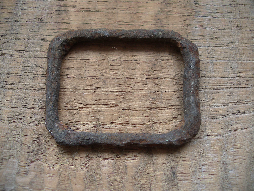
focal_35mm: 37
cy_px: 96
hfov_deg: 50.1
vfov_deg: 38.7
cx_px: 127
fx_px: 272
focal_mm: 7.8
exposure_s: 1/60
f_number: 2.8
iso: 80
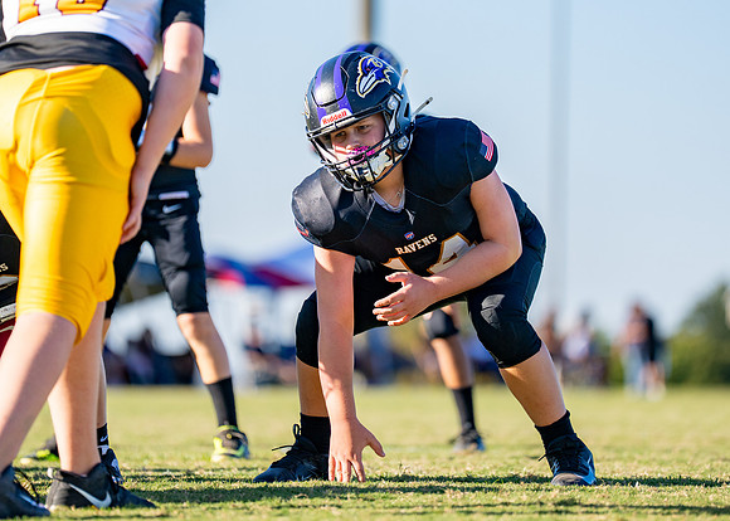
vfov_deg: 4.9
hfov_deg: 6.9
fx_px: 6069
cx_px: 410
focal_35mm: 293
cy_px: 196
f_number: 2.8
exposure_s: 1/2500
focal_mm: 200
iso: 160
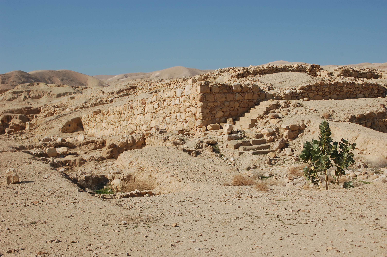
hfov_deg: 41.1
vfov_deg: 28.0
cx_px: 194
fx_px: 516
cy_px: 128
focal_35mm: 48
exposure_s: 1/400
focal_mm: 32
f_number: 11
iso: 200
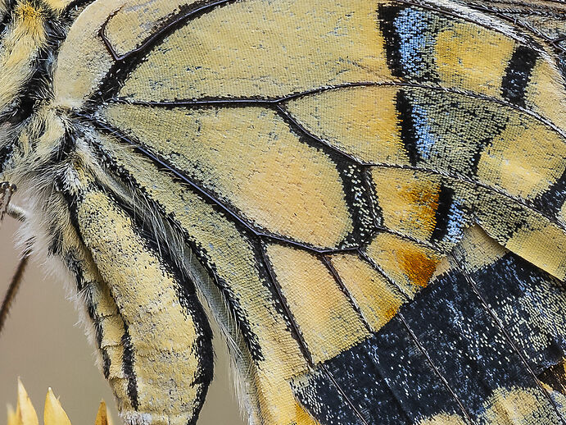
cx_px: 7
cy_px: 217
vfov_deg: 3.3
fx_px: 7373
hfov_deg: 4.4
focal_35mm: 451
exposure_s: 1/25
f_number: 14
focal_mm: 90
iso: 100
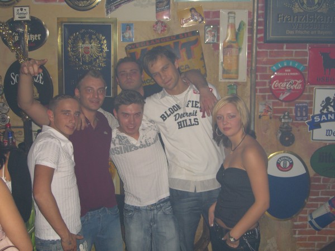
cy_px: 126
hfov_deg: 41.2
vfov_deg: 31.5
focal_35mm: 46
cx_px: 168
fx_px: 445
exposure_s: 1/60
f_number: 3.1
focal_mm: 9.5
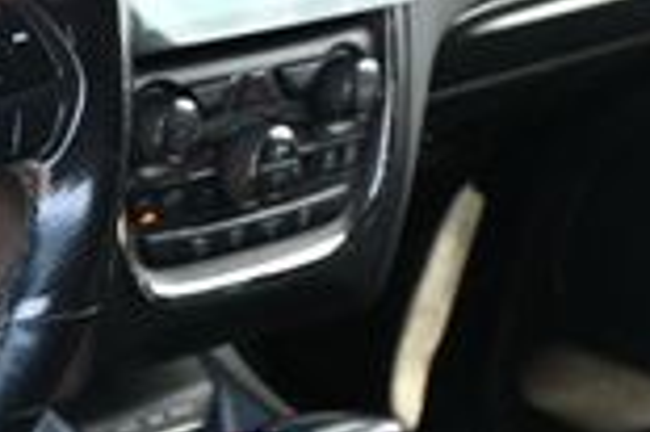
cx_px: -239
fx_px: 2183
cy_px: 348
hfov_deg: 15.9
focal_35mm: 121
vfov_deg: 11.3
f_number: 3.8
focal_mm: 19.5
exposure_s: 1/125
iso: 900
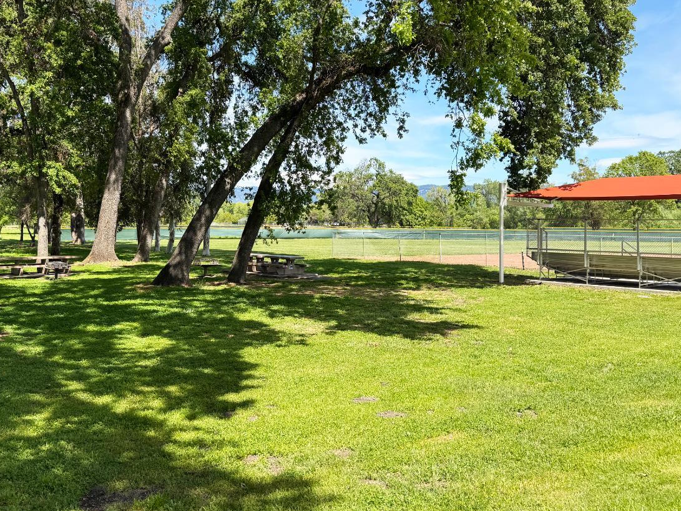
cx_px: 293
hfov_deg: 55.2
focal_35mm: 33
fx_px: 649
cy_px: 211
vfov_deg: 42.8
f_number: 1.78
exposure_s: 1/2105
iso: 80
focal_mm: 6.76
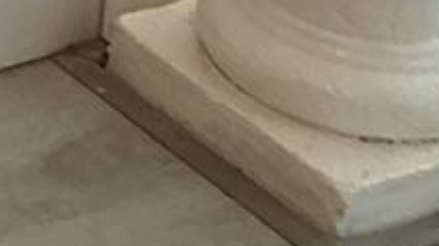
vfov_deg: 4.5
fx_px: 2745
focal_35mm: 236
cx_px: -812
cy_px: -890
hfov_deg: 8.0
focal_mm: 3
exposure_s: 1/60
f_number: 1.8
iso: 64
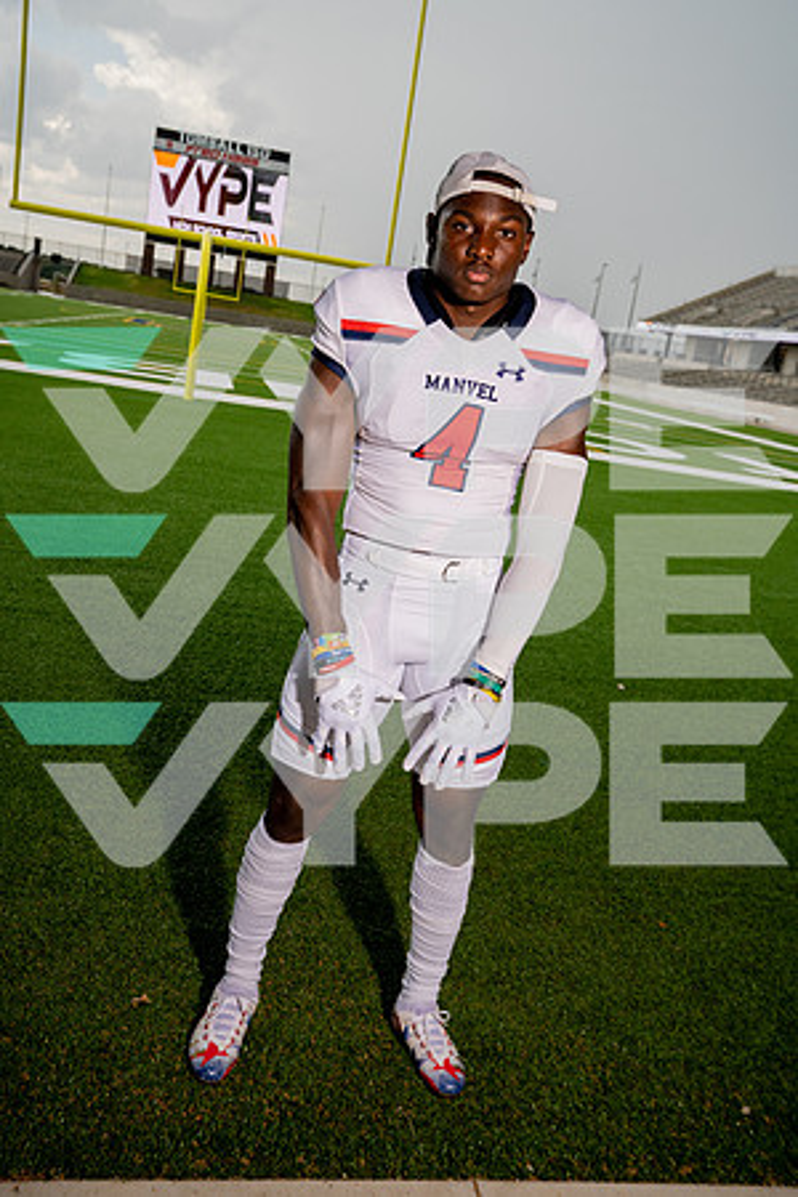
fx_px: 1097
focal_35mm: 33
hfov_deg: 40.0
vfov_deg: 57.2
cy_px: 598
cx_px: 399
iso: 1000
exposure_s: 1/1600
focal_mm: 33
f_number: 6.3
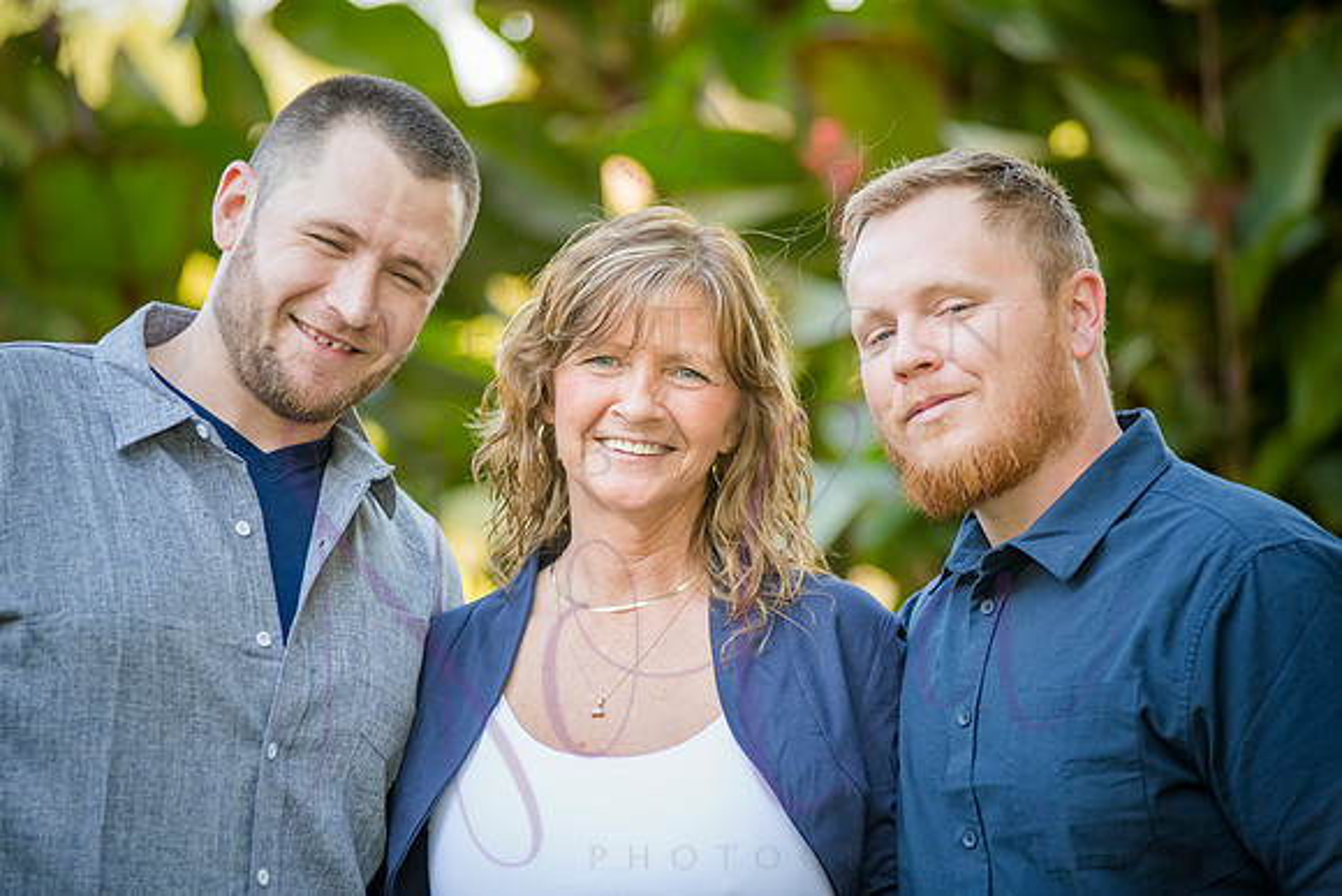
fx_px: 5779
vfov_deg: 8.9
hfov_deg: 13.2
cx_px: 671
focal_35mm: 155
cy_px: 448
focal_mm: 155
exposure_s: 1/500
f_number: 3.2
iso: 800
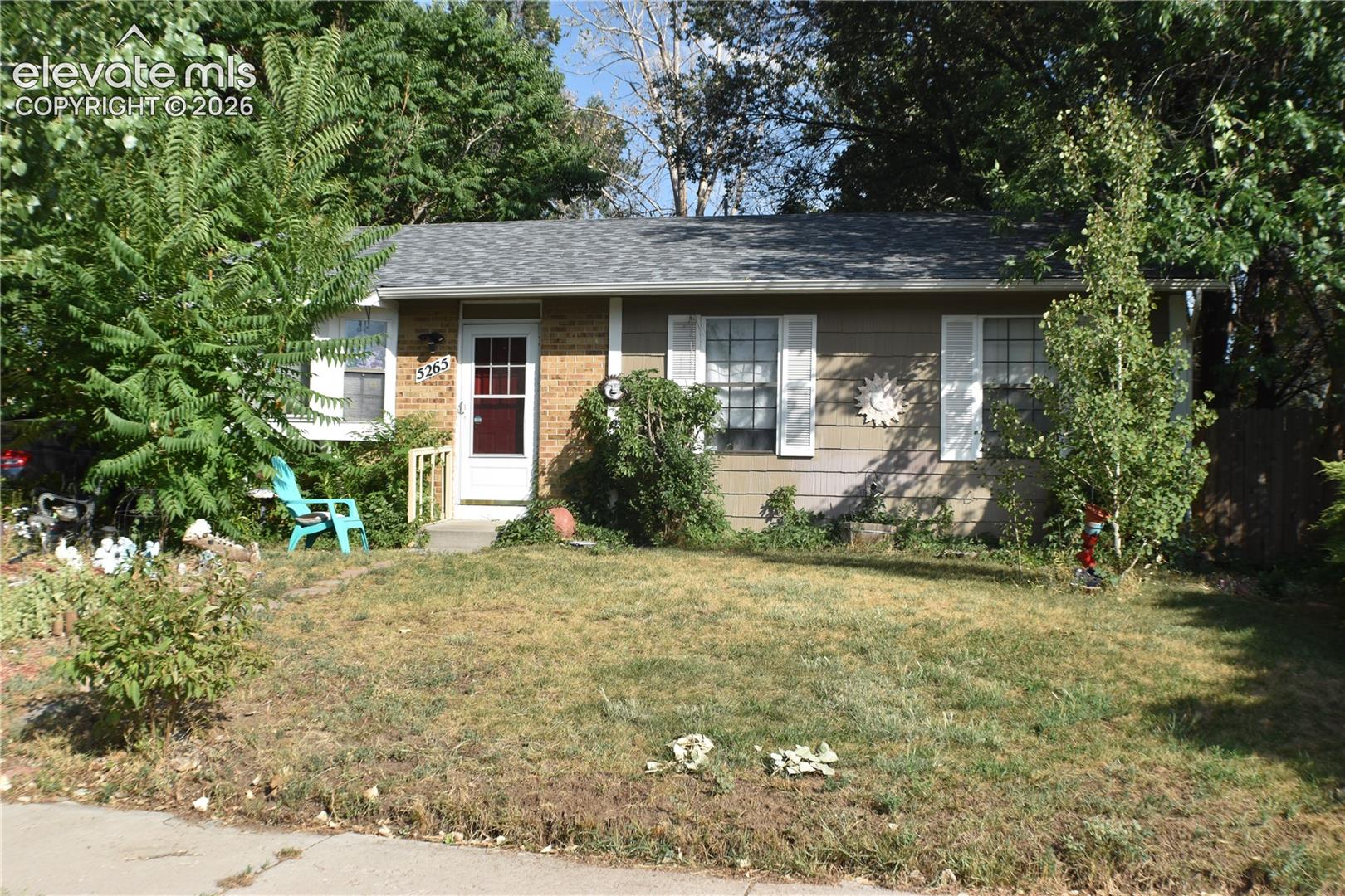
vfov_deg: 26.5
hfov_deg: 38.9
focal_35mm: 51
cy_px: 448
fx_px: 1905
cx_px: 672
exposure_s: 1/320
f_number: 9
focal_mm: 34
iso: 200
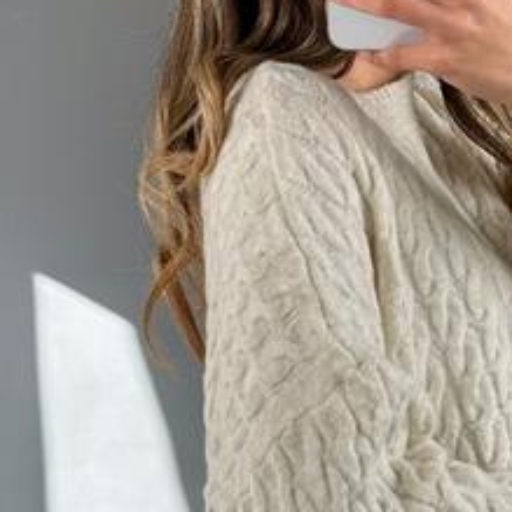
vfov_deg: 19.0
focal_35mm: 91
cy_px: 339
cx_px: 394
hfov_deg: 18.9
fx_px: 1523
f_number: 1.78
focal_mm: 6.86
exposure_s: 1/121
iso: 80
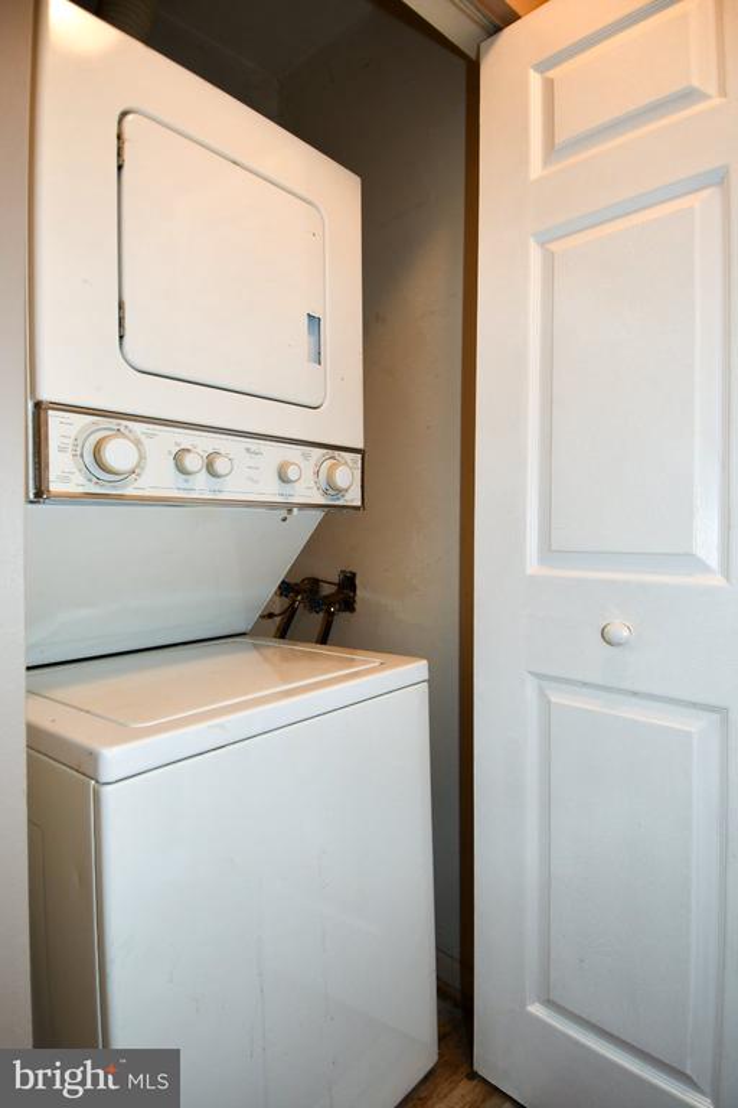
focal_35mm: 18
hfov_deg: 67.4
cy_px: 554
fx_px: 553
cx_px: 369
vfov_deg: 90.0
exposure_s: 1/60
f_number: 4
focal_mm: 12
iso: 450
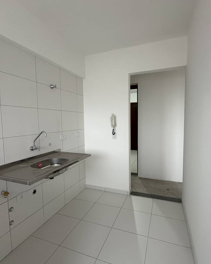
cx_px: 107
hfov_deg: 70.9
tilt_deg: -5.6
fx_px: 148
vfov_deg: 83.3
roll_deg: +1.4
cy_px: 133
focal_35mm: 19
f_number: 2.2
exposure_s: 1/120
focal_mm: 2.22
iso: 200
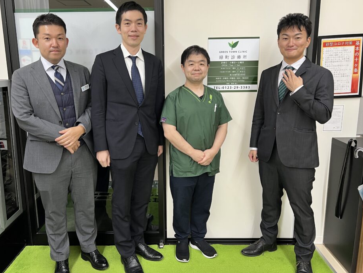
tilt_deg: -11.7
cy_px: 127
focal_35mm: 29
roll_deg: +1.3
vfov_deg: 48.2
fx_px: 304
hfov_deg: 61.6
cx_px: 169
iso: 100
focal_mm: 5.7
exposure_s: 1/50
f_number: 1.5
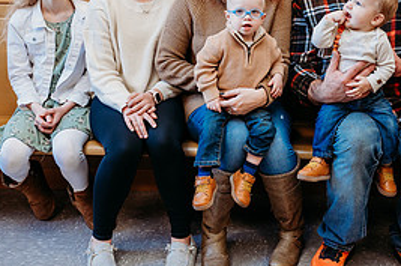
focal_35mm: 62
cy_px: 105
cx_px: 284
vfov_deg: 21.8
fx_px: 689
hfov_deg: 32.0
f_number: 3.5
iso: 640
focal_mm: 28.5
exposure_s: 1/200
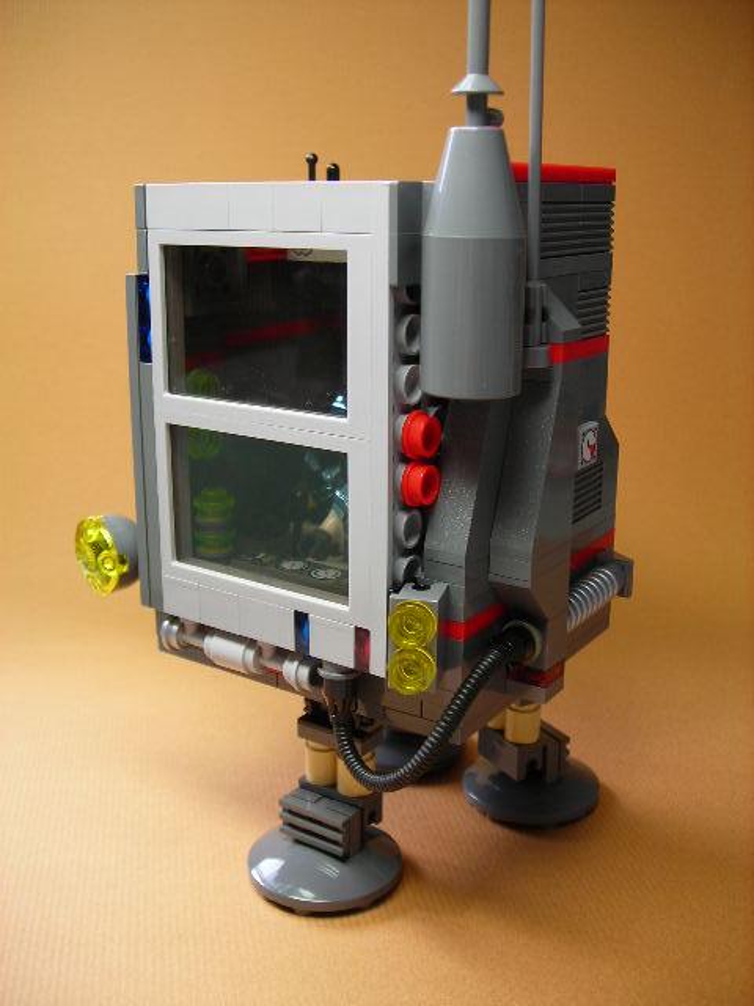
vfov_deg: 49.0
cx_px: 377
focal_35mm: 38
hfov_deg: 37.7
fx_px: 1104
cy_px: 503
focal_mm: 6.3
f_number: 3.2
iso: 50
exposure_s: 1/47.7
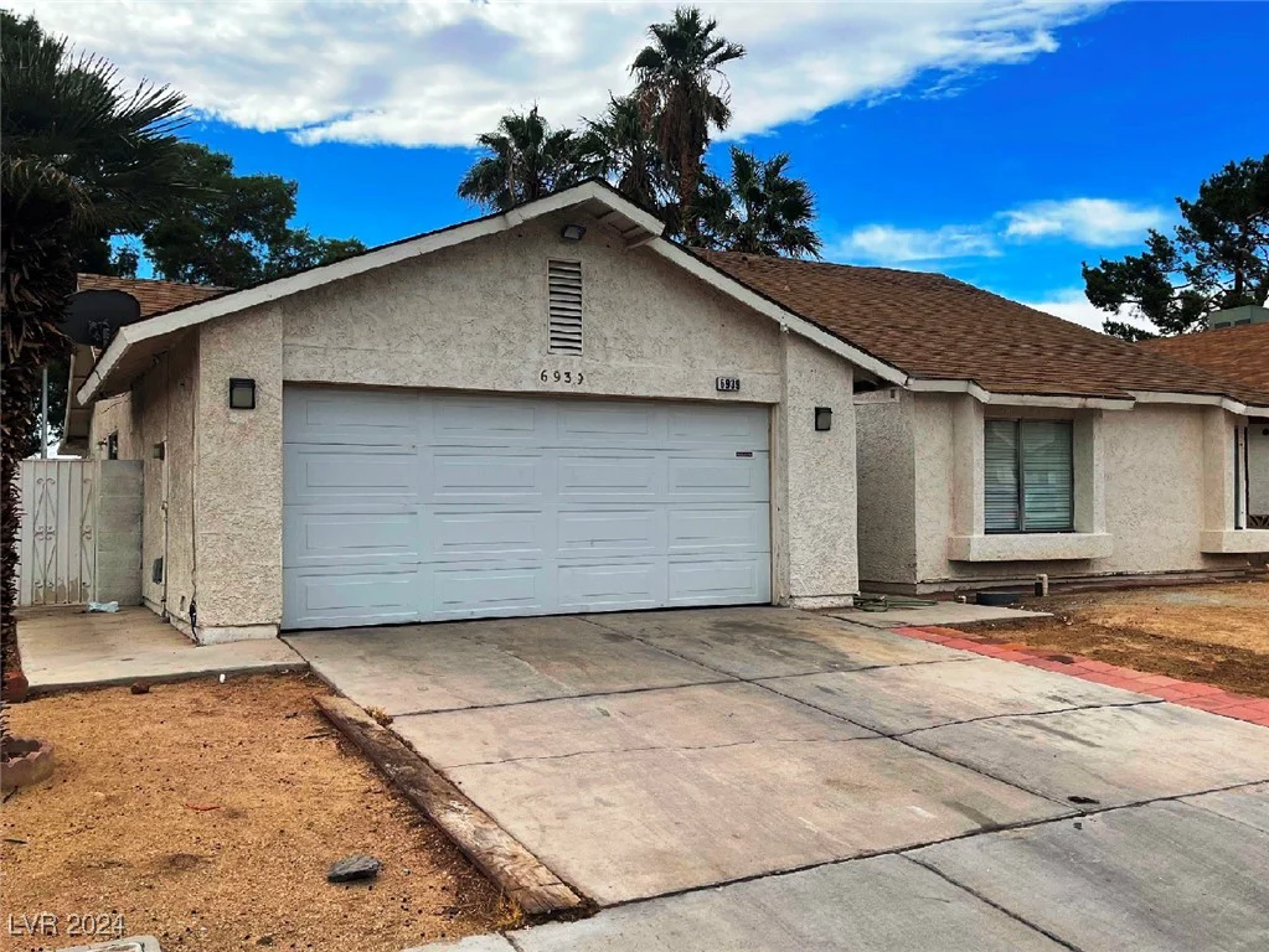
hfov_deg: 67.3
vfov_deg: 53.1
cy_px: 476
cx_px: 634
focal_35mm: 26
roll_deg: +0.6
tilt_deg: +1.3
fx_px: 953
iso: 32
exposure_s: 1/3086
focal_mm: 5.1
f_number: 1.6
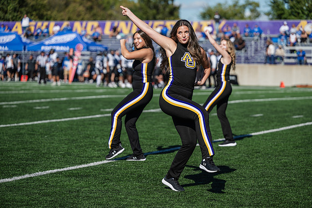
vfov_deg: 11.4
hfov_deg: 17.1
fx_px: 1040
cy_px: 104
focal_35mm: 120
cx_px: 156
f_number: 3.2
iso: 80
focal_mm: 120
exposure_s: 1/1600
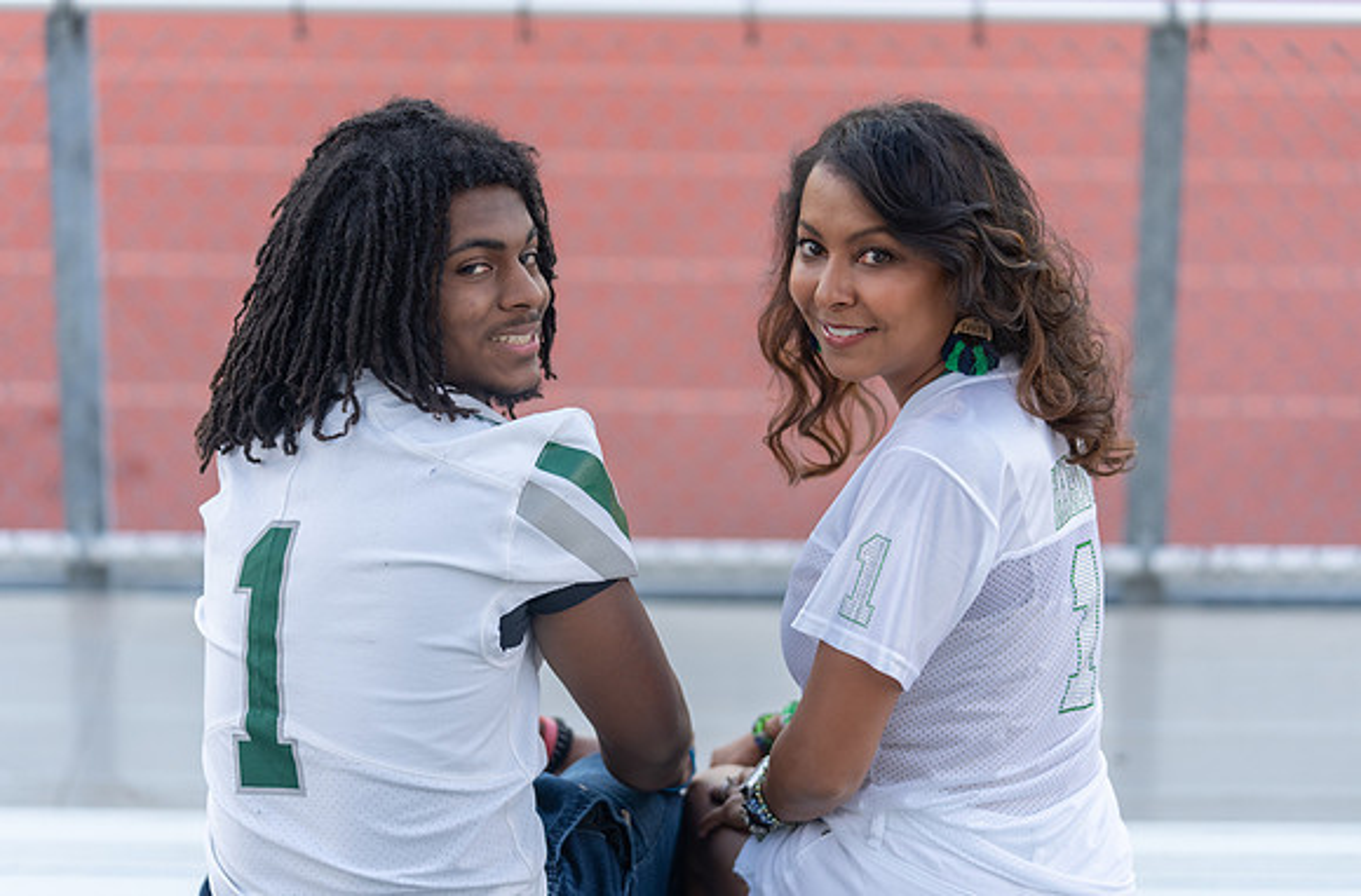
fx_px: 3923
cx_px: 687
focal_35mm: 104
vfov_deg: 13.0
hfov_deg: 19.7
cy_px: 439
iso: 640
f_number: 2.8
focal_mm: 100
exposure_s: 1/320
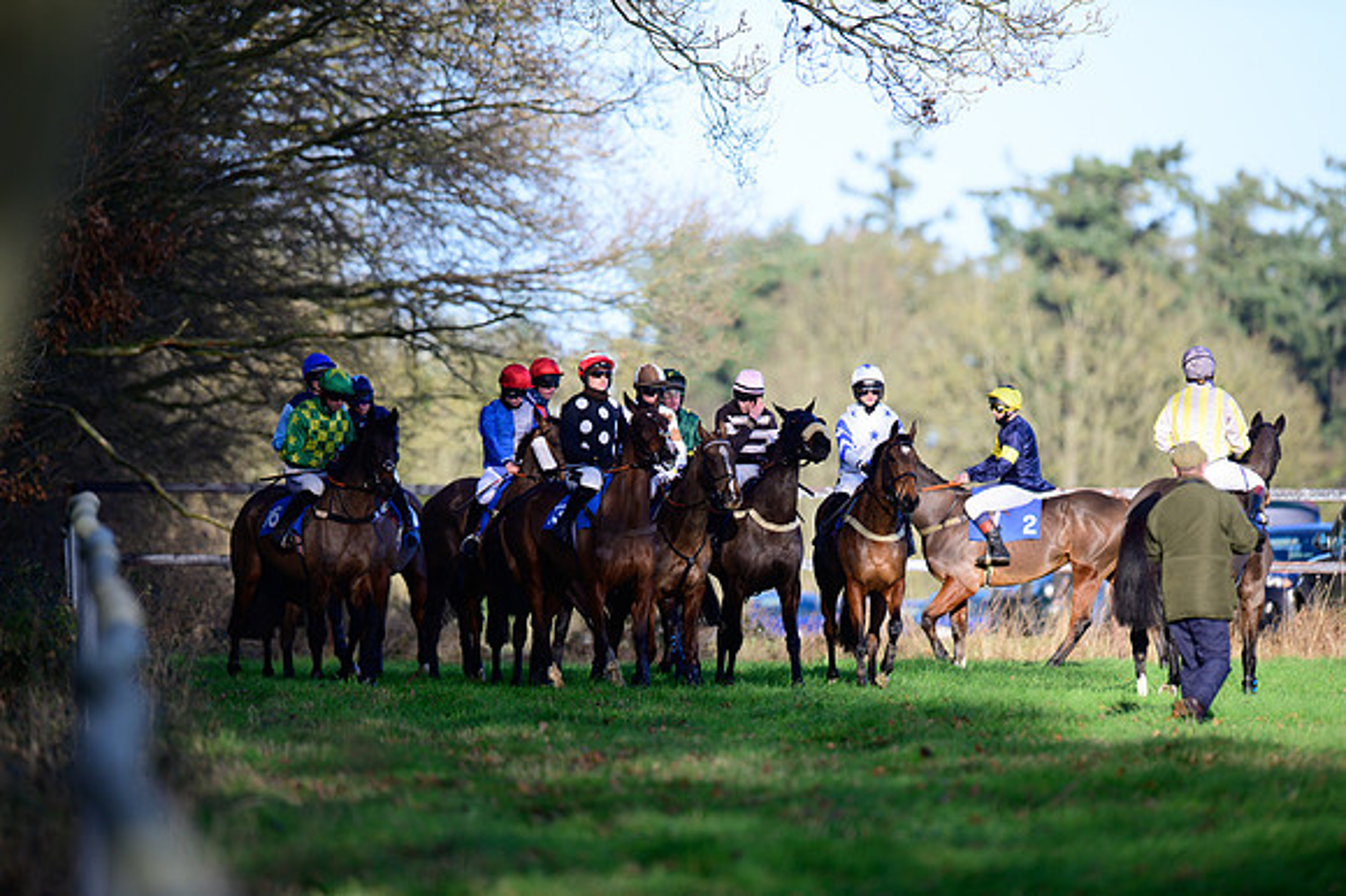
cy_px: 448
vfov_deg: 3.4
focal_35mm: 400
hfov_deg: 5.2
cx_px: 673
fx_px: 14946
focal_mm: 400
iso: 400
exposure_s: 1/1600
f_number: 5
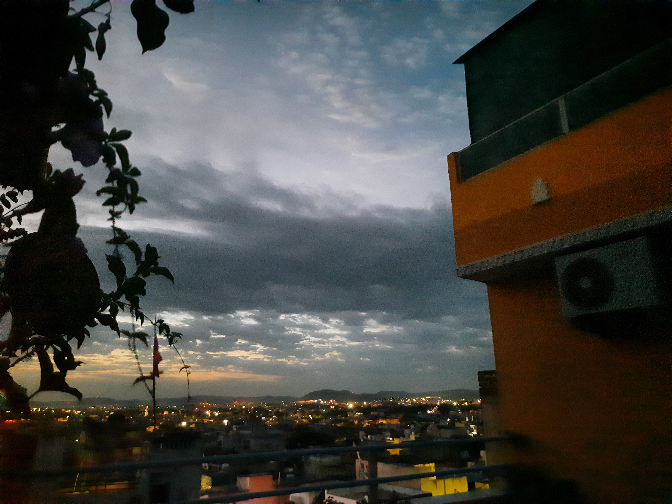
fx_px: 466
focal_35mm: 24
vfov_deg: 56.8
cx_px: 336
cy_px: 252
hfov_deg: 71.6
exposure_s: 1/10
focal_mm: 5.23
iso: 2500
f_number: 1.8
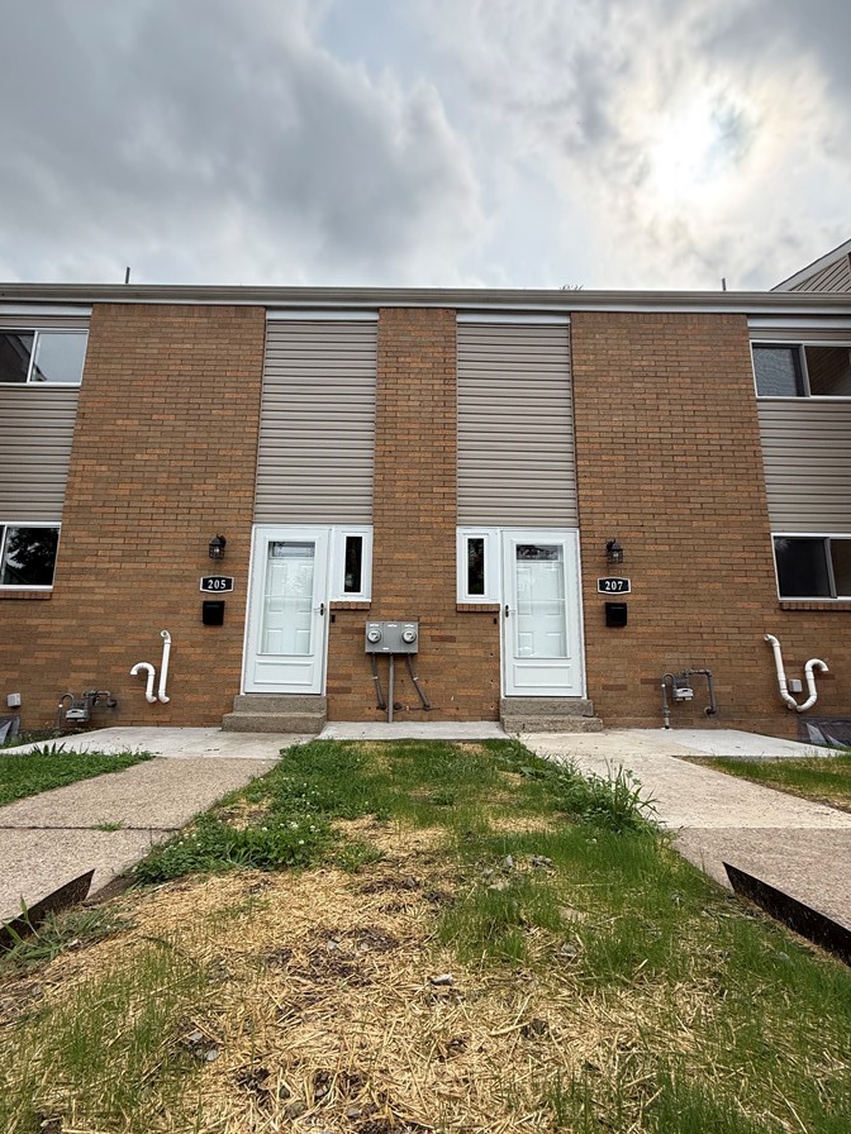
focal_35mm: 16
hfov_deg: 78.1
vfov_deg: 94.4
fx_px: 524
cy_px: 590
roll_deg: -0.5
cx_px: 417
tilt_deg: +10.0
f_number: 2.2
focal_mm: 2.22
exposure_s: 1/1339
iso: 64
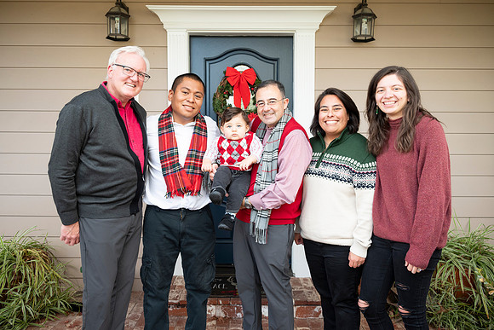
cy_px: 165
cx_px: 247
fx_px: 405
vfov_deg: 44.3
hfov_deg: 62.8
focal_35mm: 30
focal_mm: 29.5
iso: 400
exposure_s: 1/160
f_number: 4.5
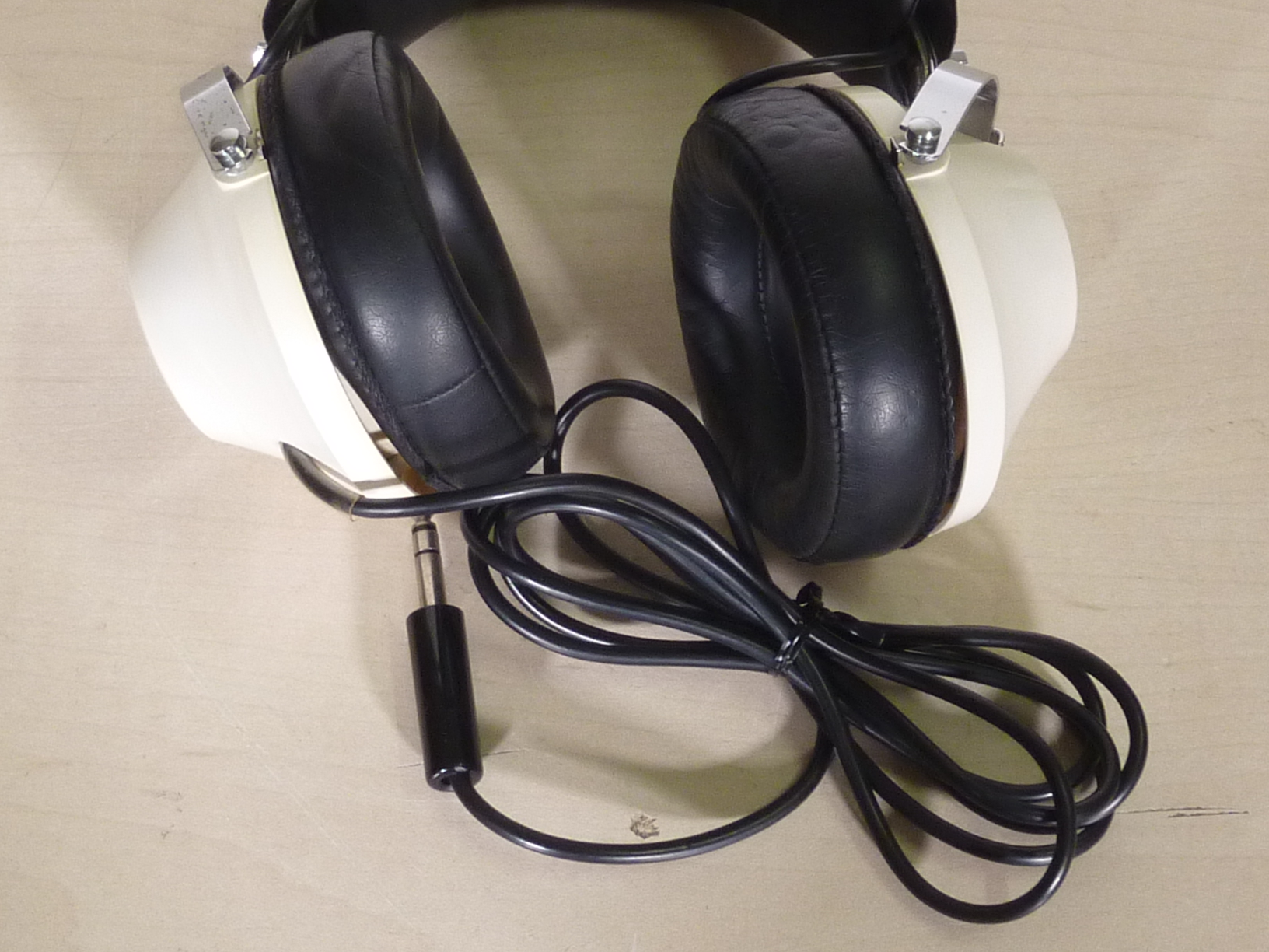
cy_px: 372
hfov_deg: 28.2
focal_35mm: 69
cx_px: 630
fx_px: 2529
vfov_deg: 21.3
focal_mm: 5
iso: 160
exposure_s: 1/30
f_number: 3.4
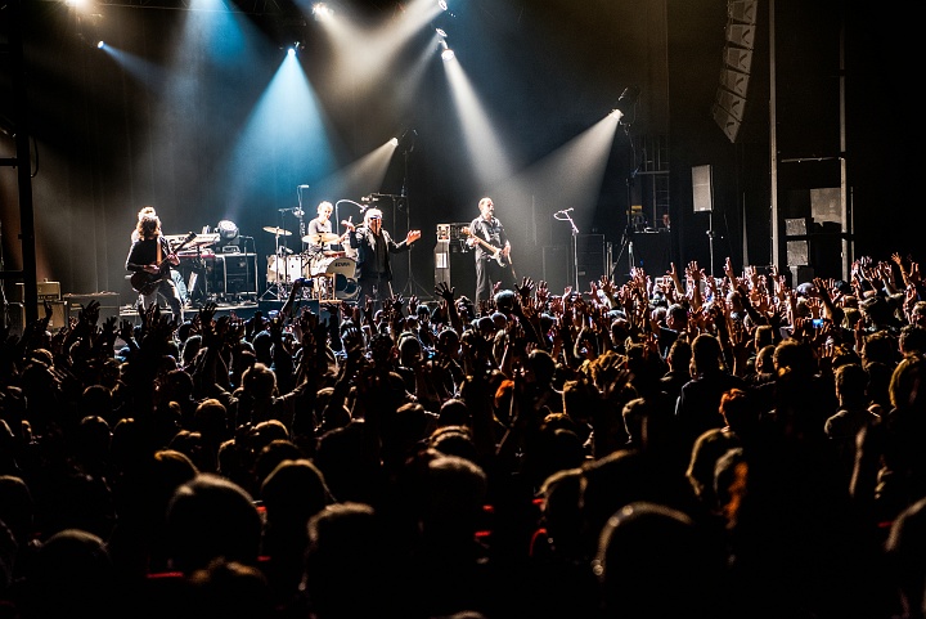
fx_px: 1802
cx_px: 463
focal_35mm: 70
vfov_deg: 19.5
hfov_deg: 28.8
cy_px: 310
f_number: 3.5
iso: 1600
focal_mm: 70
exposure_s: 1/80
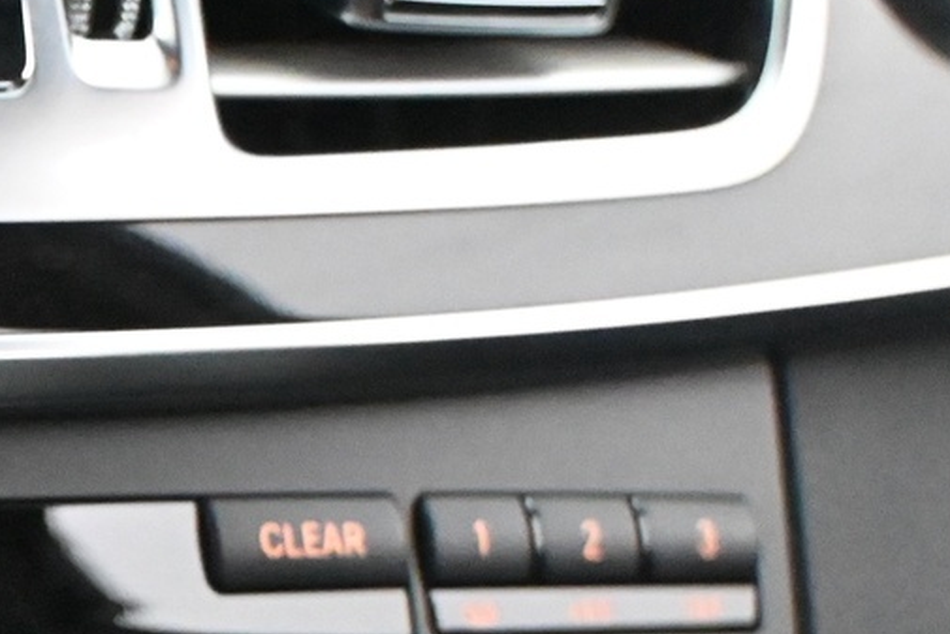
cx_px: -365
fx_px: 3685
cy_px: 882
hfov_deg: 14.0
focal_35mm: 140
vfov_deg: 9.6
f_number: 4.8
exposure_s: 1/50
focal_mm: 29
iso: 12800
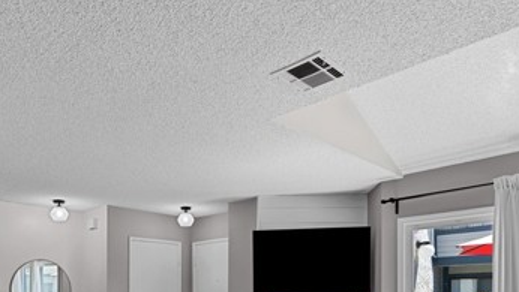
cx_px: 214
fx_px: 427
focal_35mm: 31
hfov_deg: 62.2
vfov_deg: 34.3
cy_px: 294
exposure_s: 1/8
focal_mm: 16
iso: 1250
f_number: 8
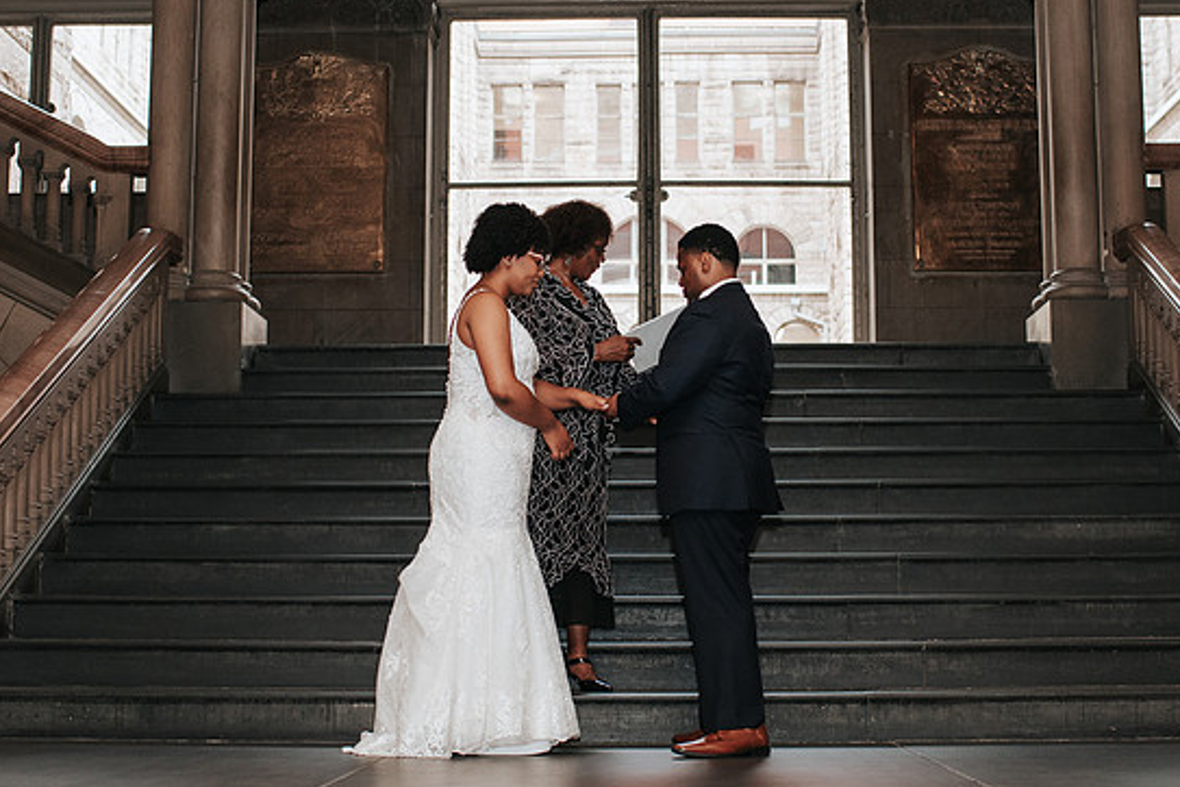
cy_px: 365
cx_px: 605
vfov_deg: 23.0
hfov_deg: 33.9
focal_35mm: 59
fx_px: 1934
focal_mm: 35
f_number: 3.2
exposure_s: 1/125
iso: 1000
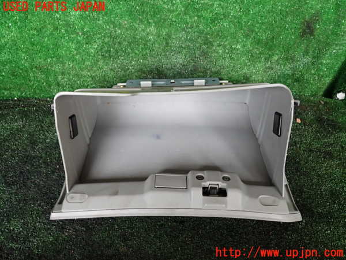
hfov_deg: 60.0
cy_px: 130
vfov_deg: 46.8
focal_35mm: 30
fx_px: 300
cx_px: 173
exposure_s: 1/30
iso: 320
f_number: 2.3
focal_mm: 5.4
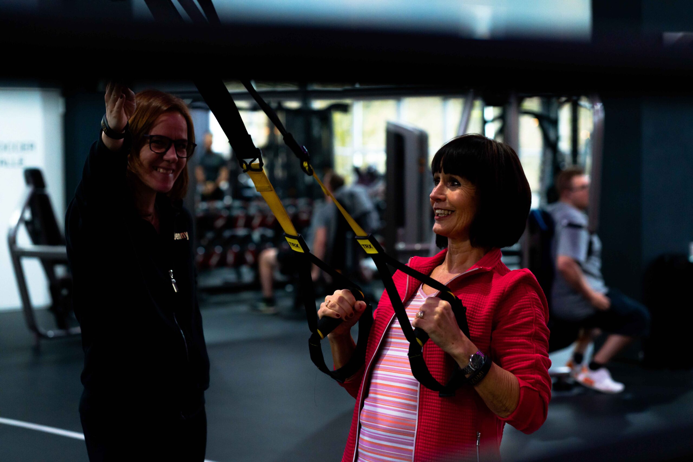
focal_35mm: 85
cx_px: 346
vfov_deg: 16.1
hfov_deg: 23.9
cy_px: 231
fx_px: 1636
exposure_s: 1/160
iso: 3200
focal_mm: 85
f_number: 4
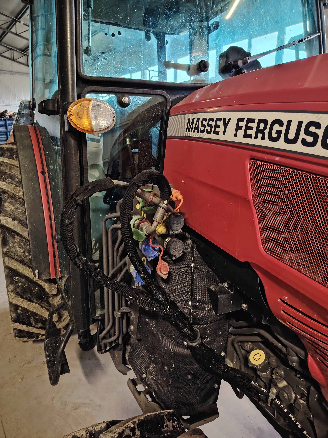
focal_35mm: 24
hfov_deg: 56.8
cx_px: 164
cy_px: 219
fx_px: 303
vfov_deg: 71.6
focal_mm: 5.25
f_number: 1.75
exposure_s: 1/20
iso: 1188
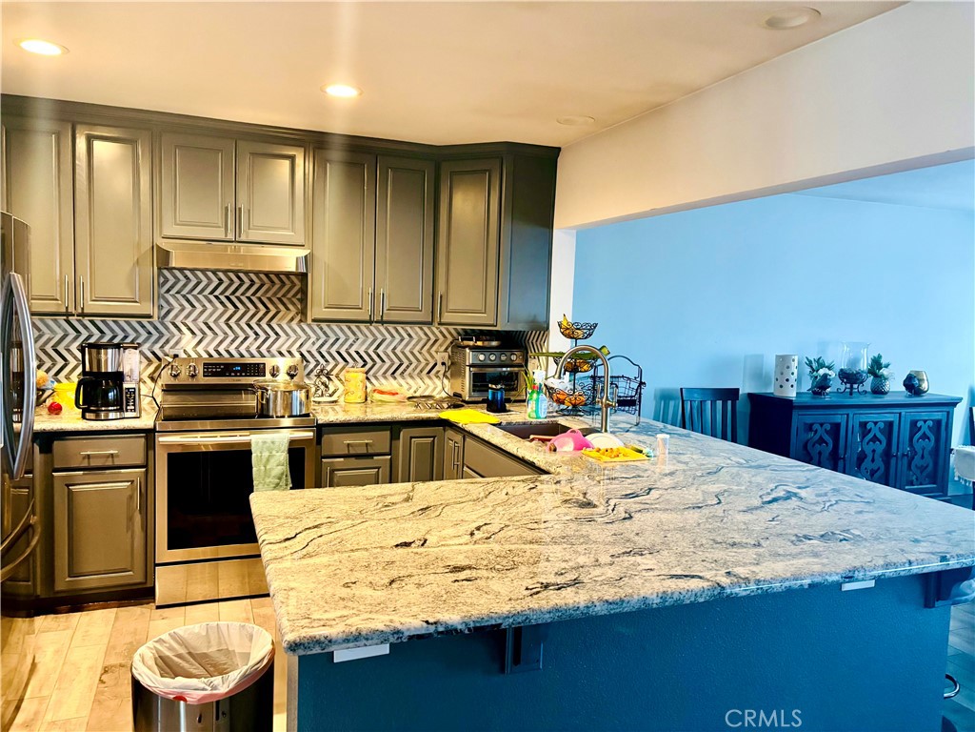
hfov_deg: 67.3
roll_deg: -1.9
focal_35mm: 26
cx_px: 488
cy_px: 366
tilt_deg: -4.3
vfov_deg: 53.1
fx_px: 732
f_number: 1.6
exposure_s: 1/60
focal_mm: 5.96
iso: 500
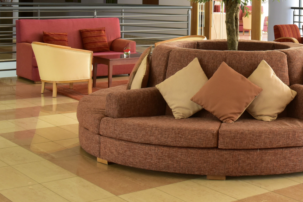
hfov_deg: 25.7
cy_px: 3
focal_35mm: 76
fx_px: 640
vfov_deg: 17.5
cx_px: 281
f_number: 16
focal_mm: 32
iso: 500
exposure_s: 1/4
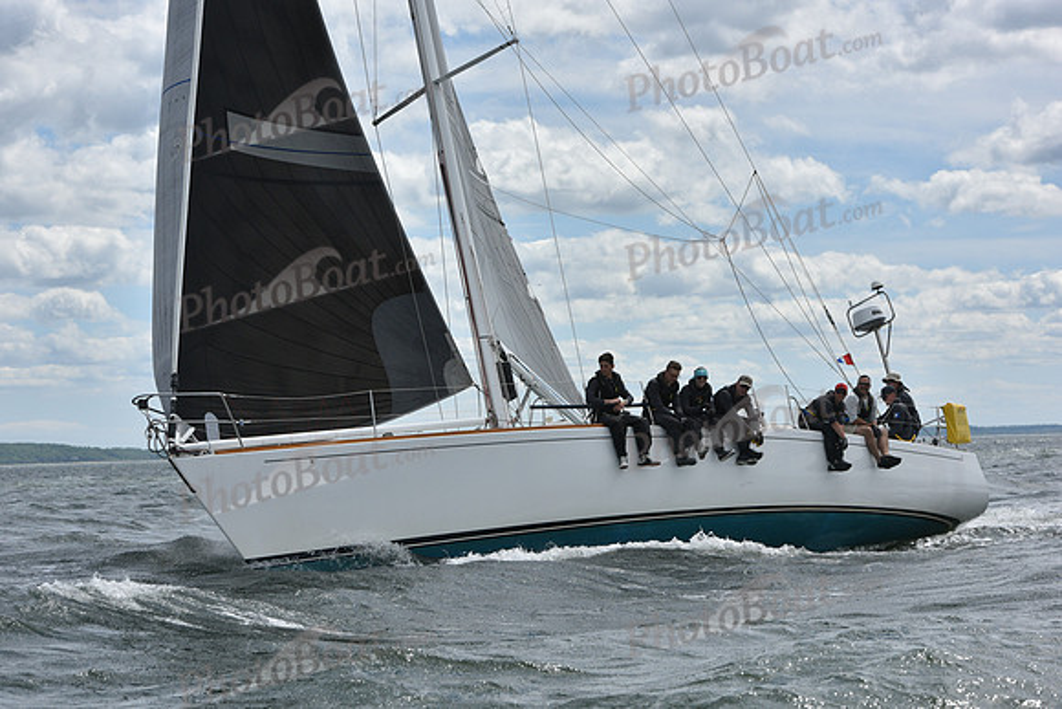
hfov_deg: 20.4
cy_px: 354
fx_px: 2951
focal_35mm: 100
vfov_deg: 13.7
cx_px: 531
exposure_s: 1/1250
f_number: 9
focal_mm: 100
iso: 320
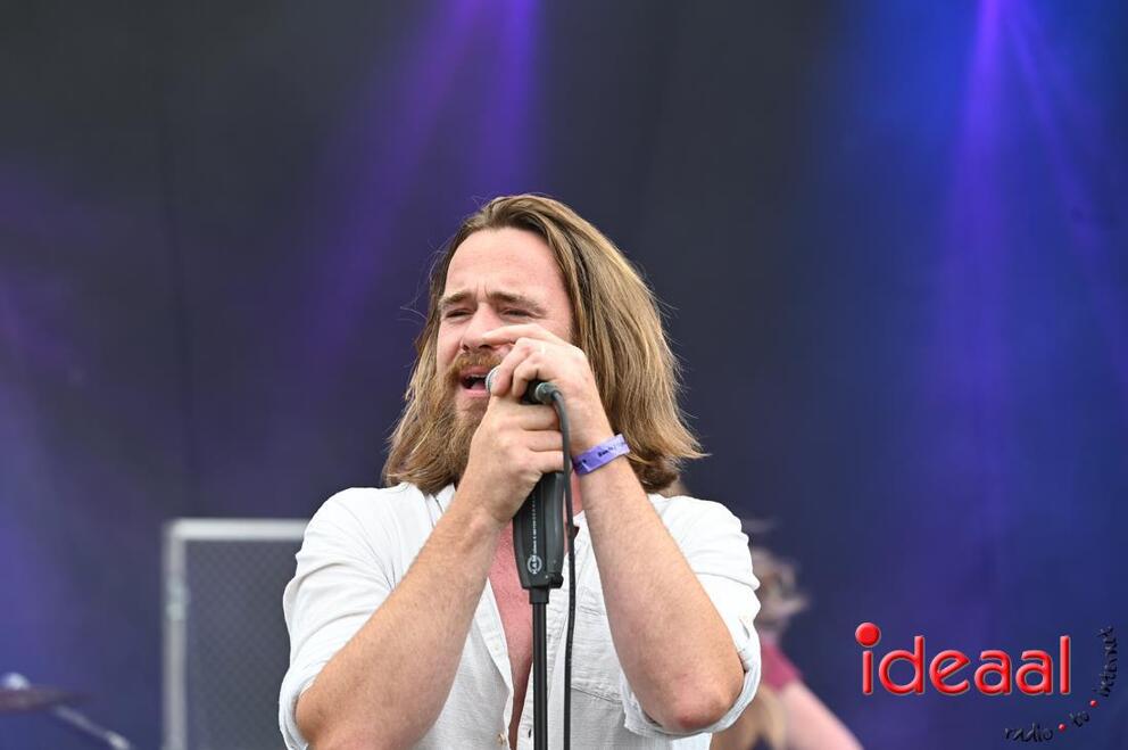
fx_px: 5946
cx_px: 564
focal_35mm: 190
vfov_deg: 7.2
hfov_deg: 10.8
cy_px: 375
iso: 360
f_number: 5
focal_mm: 190
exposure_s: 1/500
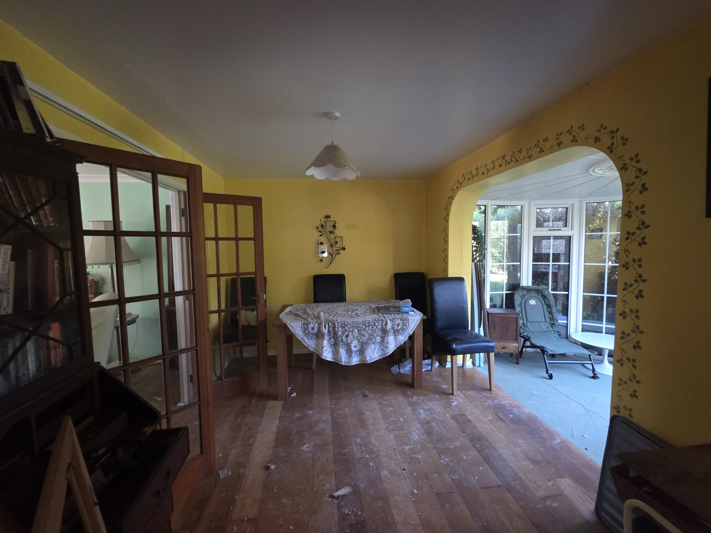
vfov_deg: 89.9
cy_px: 266
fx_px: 267
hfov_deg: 106.2
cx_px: 356
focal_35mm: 13
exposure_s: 1/40
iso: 200
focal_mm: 2.2
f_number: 1.9
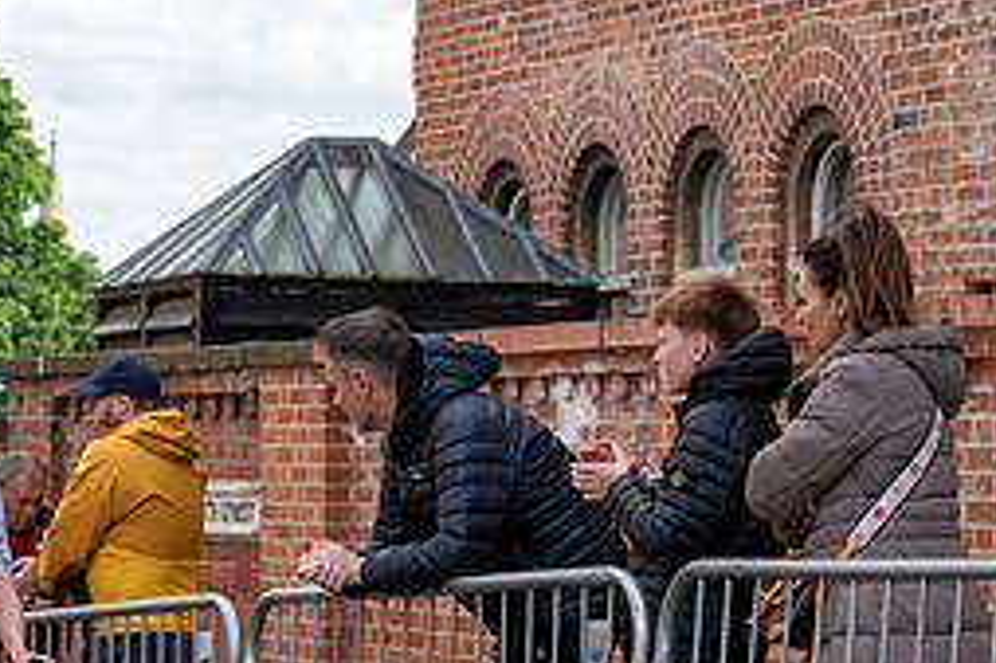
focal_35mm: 160
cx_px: 71
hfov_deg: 12.7
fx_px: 4424
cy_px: 339
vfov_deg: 8.6
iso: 640
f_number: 5
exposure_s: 1/1000
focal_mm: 70
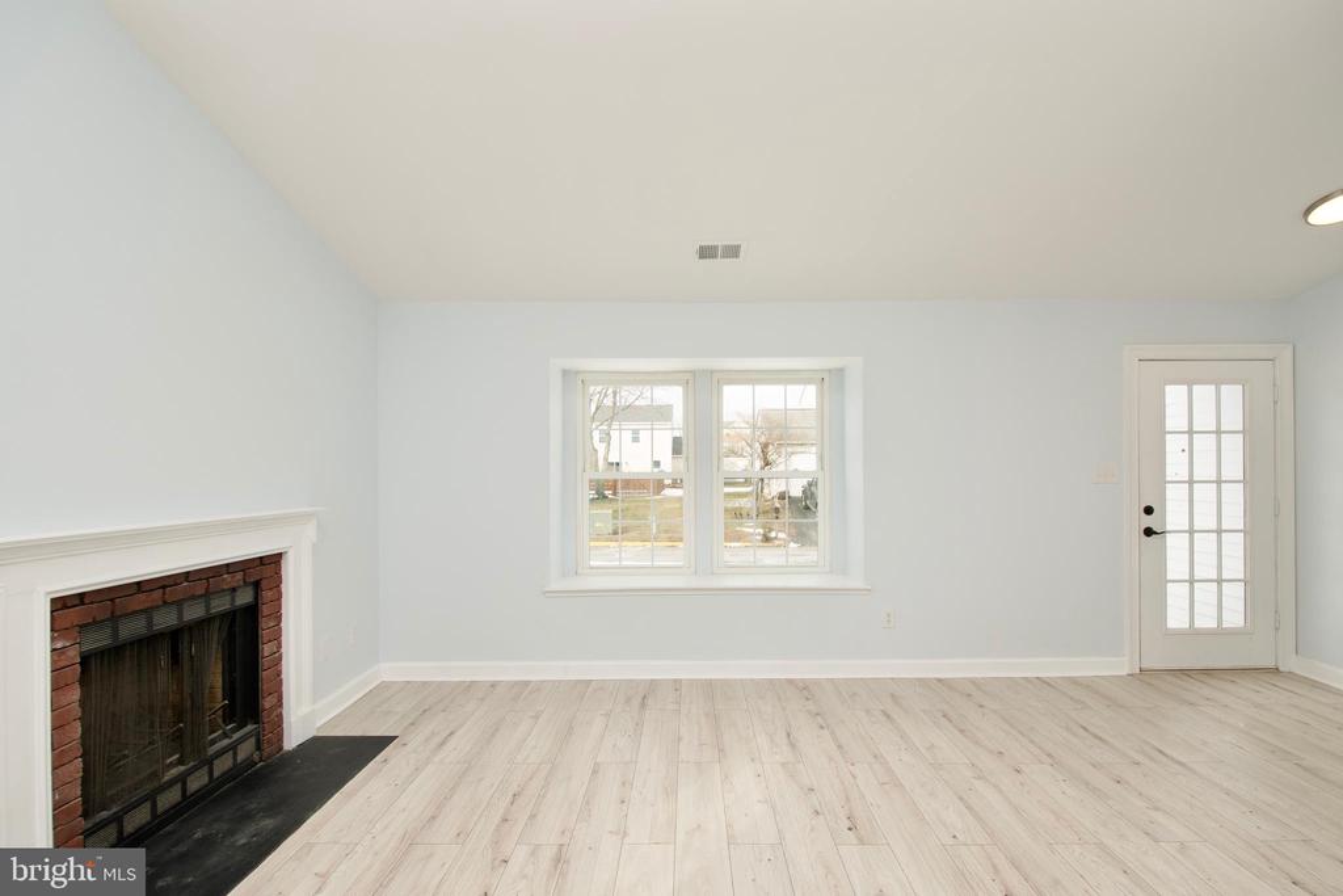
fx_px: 597
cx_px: 672
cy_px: 448
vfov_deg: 73.8
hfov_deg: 96.7
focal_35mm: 16
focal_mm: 11
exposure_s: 1/200
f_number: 7.1
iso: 320
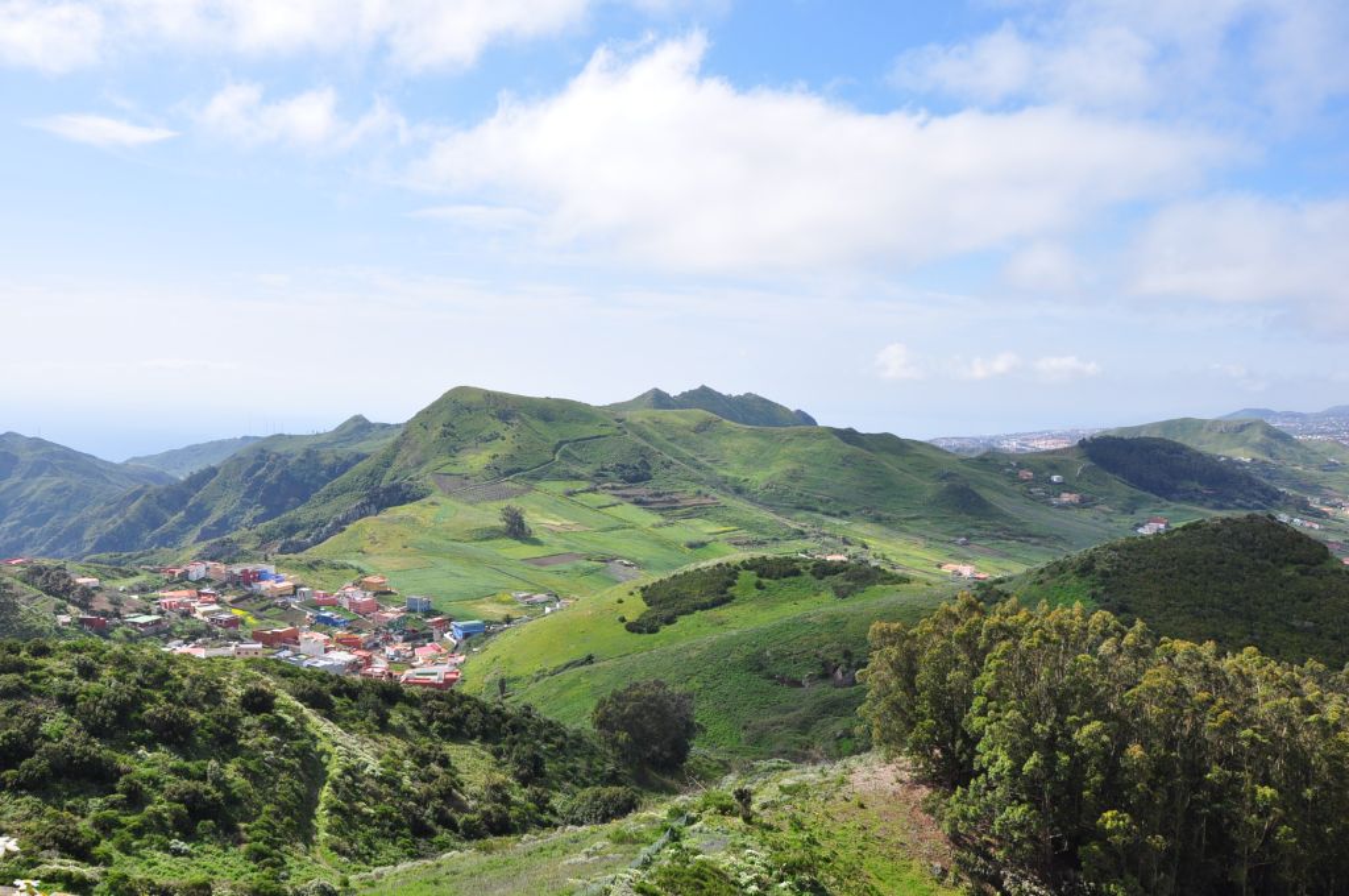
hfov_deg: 59.6
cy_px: 448
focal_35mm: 32
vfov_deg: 41.6
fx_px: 1179
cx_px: 674
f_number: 10
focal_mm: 21
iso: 200
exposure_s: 1/320
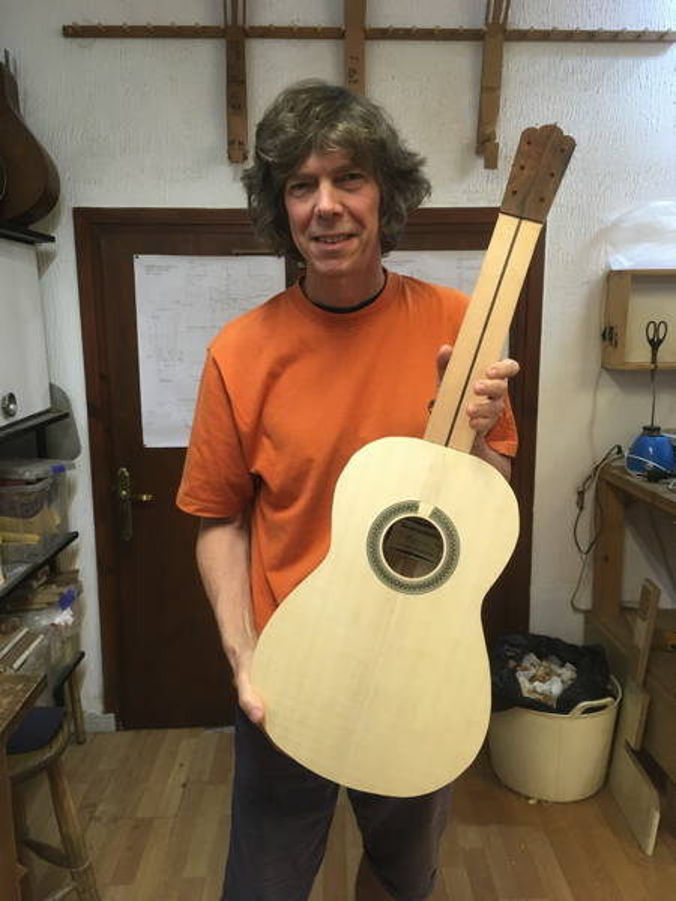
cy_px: 450
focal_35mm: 29
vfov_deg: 61.7
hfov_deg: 48.2
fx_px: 755
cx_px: 338
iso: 125
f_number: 2.2
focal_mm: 4.15
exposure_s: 1/33
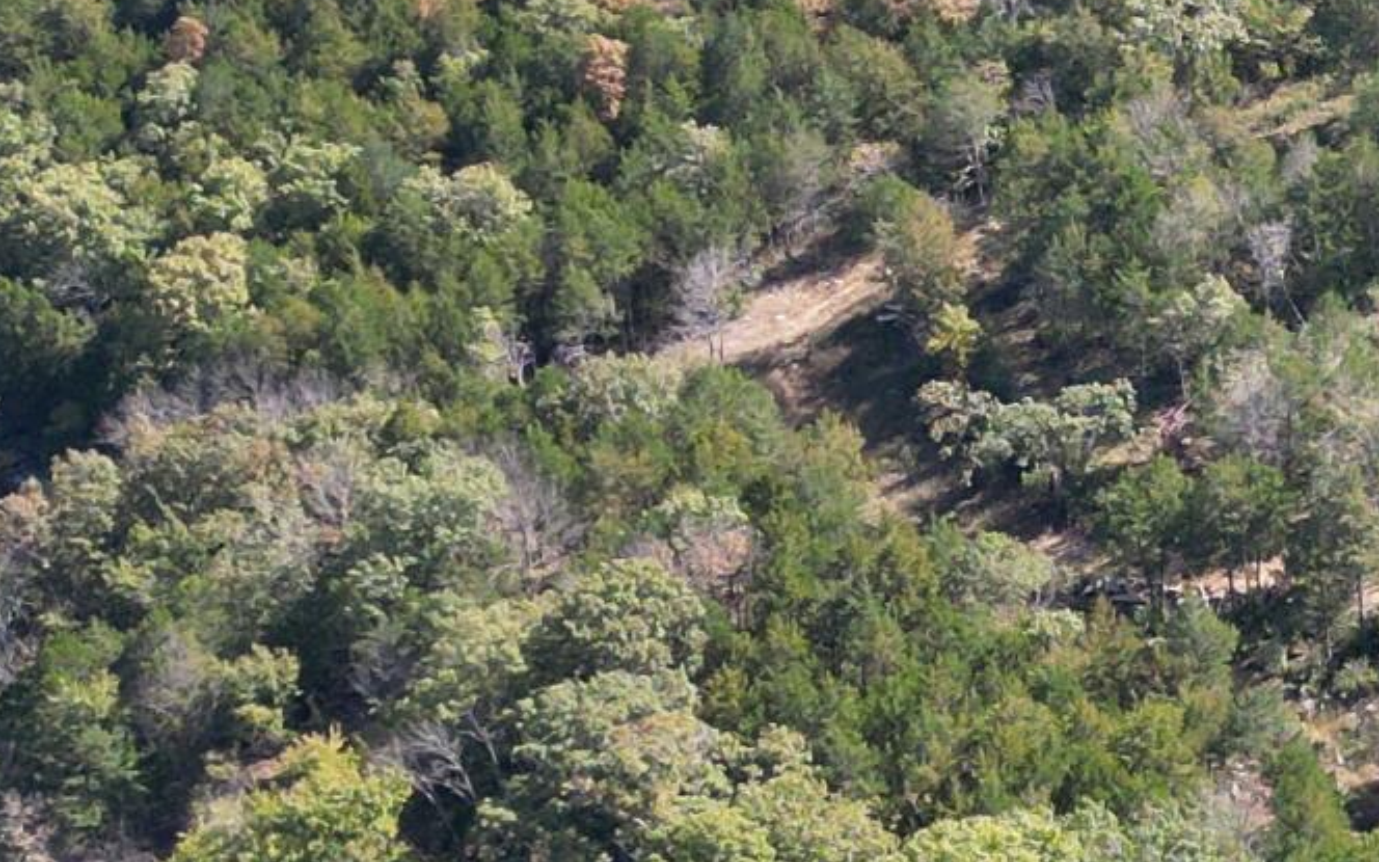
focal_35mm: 115
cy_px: 409
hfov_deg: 17.1
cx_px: 1774
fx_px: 4322
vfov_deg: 11.4
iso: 200
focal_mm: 6.72
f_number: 1.7
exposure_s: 1/1000
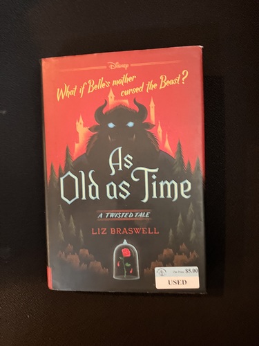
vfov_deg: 63.4
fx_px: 279
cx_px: 130
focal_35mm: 28
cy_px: 173
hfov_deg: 49.7
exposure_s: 1/24
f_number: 1.8
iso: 640
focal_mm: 3.99
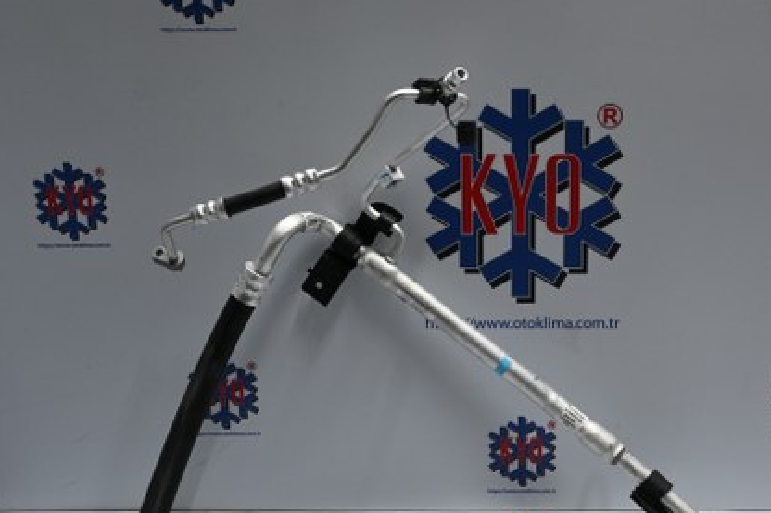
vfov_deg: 21.6
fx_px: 1343
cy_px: 343
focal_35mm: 63
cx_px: 491
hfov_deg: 31.9
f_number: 4.8
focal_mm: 29
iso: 320
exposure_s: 1/50
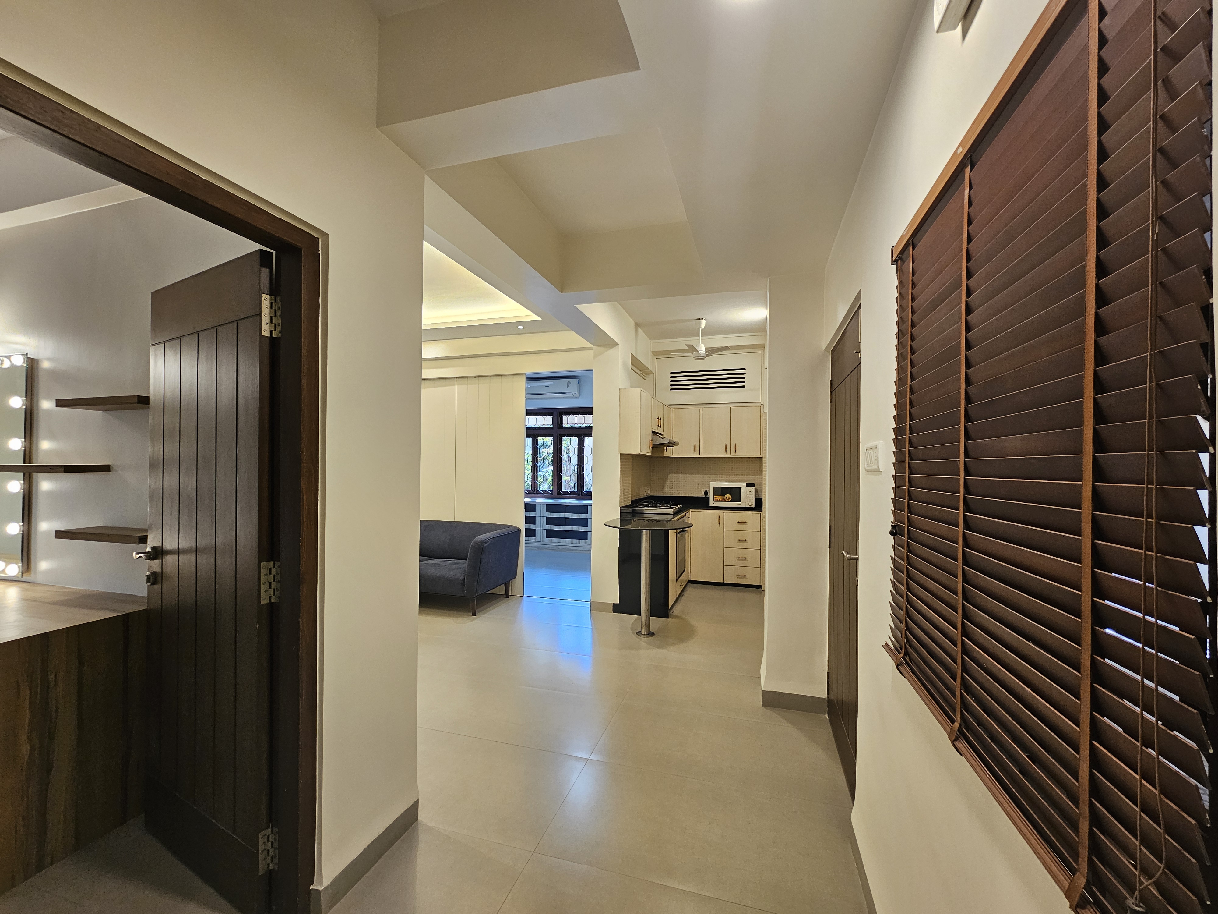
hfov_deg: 106.2
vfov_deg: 89.9
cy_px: 457
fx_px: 457
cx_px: 609
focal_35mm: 13
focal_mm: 2.2
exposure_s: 1/50
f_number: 2.2
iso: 125
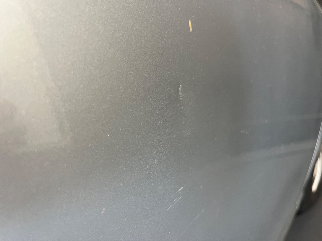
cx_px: 161
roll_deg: +2.2
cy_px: 120
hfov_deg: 67.3
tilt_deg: -20.6
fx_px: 242
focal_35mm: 26
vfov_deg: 53.1
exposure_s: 1/50
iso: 125
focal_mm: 5.1
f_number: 1.6
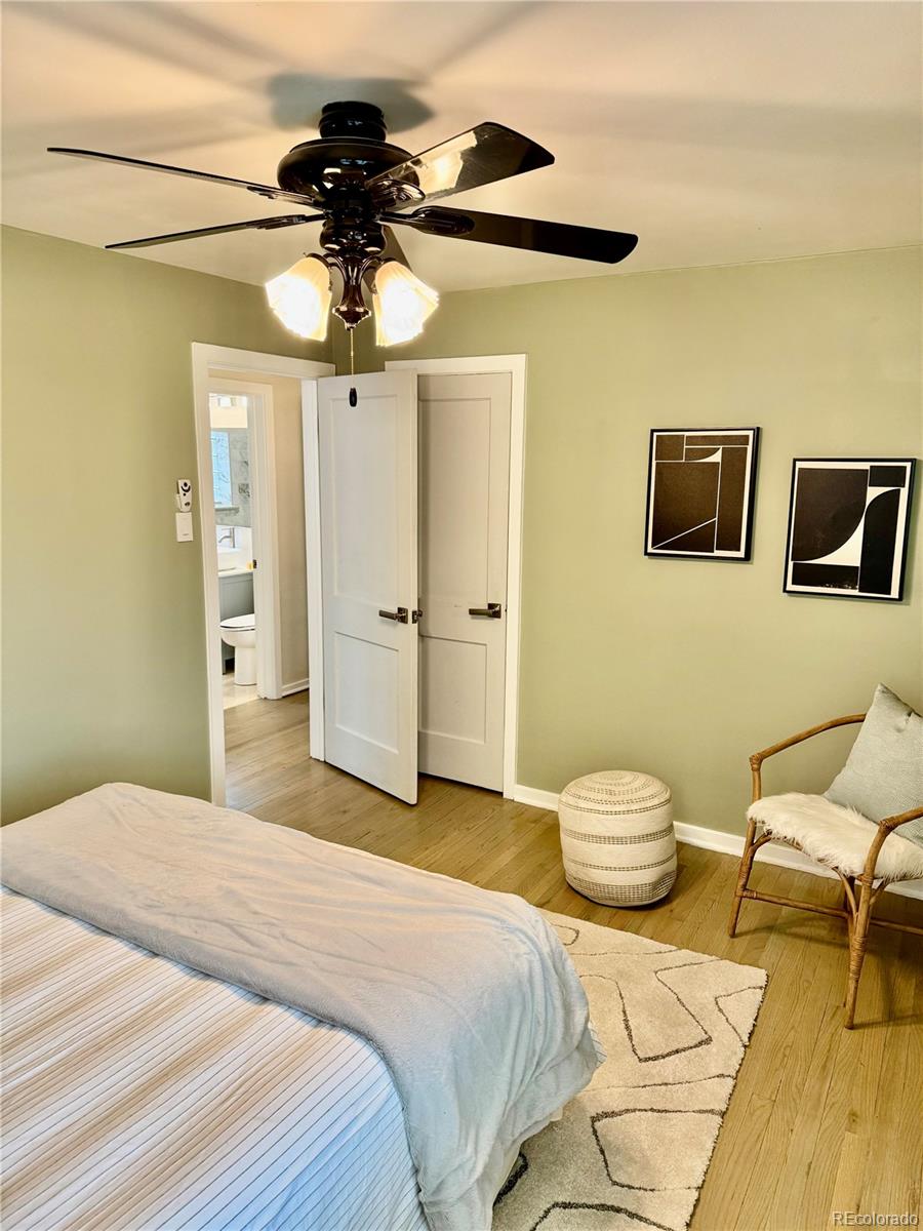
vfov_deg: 71.6
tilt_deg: -10.1
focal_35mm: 24
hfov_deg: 56.8
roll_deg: -0.2
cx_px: 462
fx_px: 853
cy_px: 616
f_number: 1.78
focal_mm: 6.76
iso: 200
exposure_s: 1/120
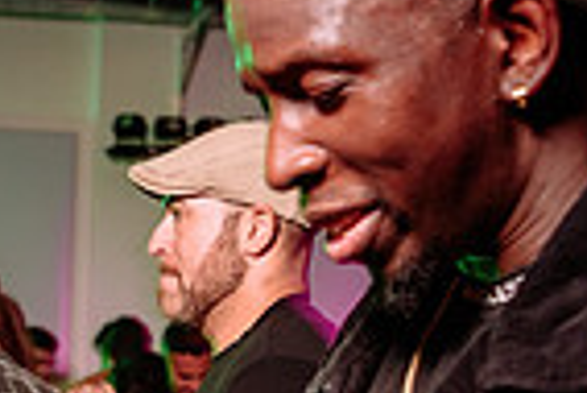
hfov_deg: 20.1
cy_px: 536
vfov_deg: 13.4
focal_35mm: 98
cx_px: -8
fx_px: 1600
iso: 800
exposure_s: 1/30
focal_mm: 24
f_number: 2.8
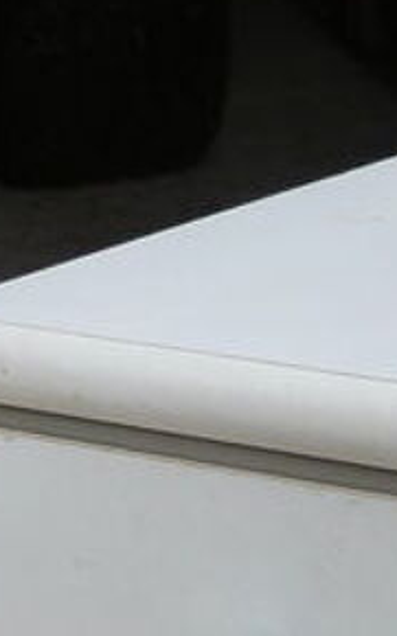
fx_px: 3379
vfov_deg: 10.5
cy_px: 887
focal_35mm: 195
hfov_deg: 6.6
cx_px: 715
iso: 160
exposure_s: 1/250
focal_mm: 7.1
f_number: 4.5
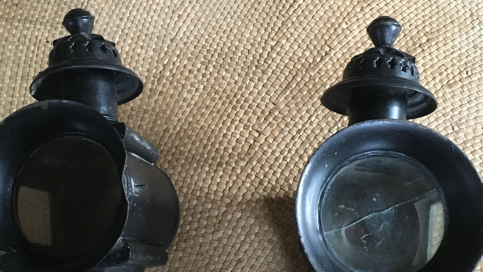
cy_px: 205
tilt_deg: -65.8
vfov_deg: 24.2
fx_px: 628
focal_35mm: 49
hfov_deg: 42.1
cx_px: 237
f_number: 2.2
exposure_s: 1/17
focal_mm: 4.15
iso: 250
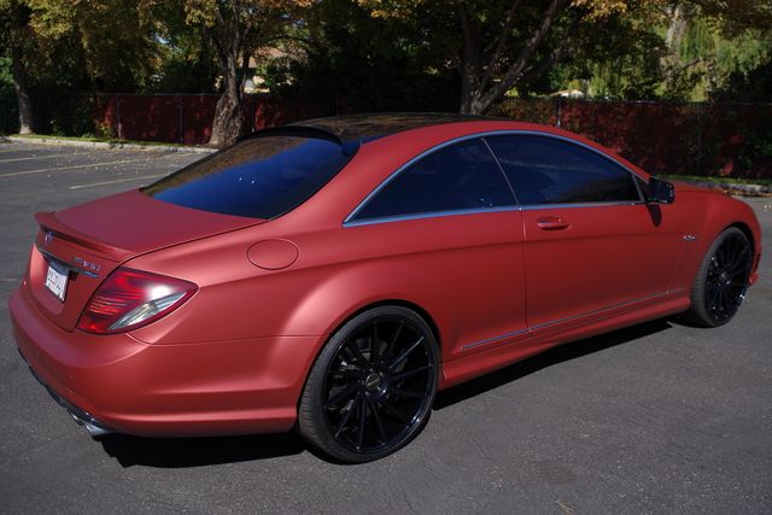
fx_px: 729
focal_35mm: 34
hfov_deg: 55.8
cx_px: 386
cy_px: 258
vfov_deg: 38.9
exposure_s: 1/320
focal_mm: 23.13
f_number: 7.1
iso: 100
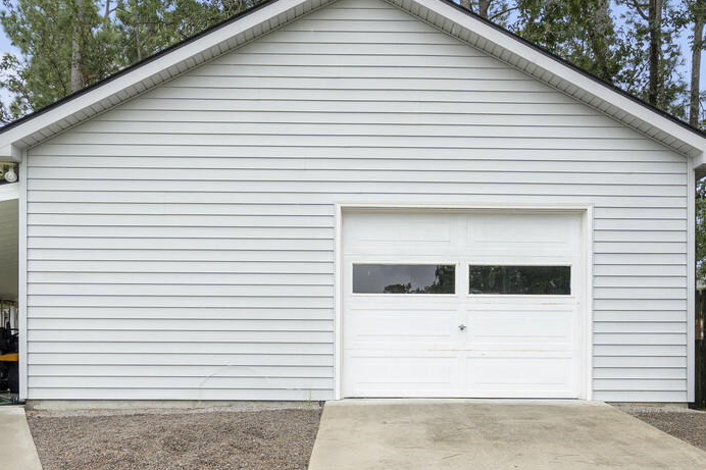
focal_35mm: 37
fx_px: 725
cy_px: 355
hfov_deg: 51.9
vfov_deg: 35.1
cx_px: 360
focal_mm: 16
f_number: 6.3
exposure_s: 1/800
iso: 1250
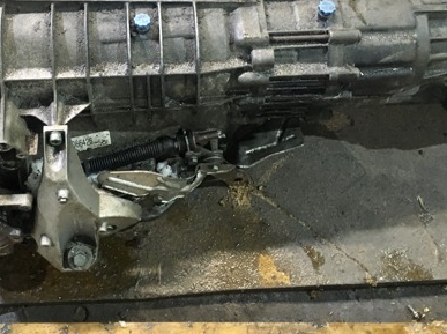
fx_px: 619
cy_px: 65
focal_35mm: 48
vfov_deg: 29.5
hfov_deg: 39.2
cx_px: 143
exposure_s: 1/17
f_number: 2.2
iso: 400
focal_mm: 4.15
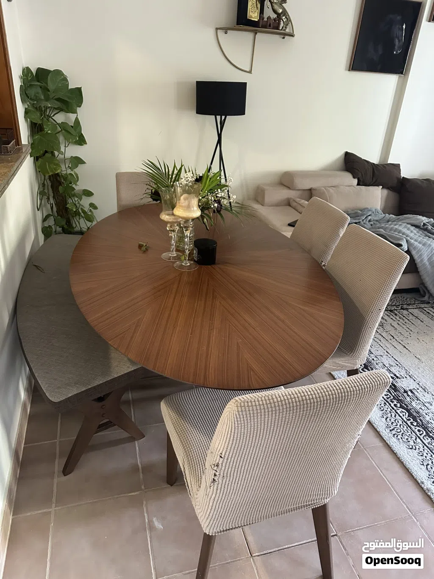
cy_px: 290
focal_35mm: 24
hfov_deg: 56.8
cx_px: 217
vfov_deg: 71.6
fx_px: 401
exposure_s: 1/50
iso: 800
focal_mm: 6.86
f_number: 1.78
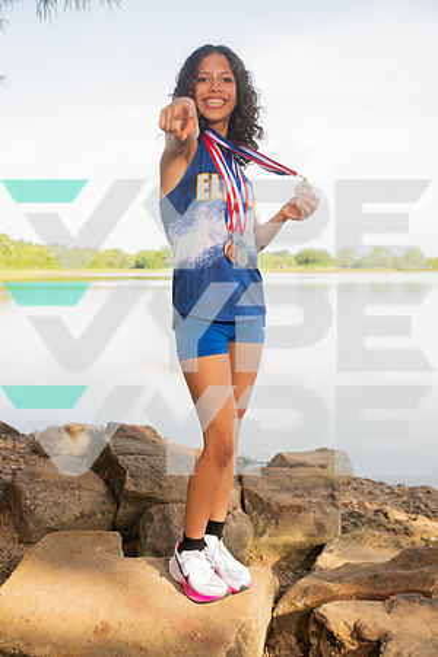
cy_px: 328
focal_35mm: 40
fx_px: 730
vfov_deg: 48.5
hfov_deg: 33.4
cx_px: 219
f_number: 4.5
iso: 250
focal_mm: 40
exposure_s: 1/400
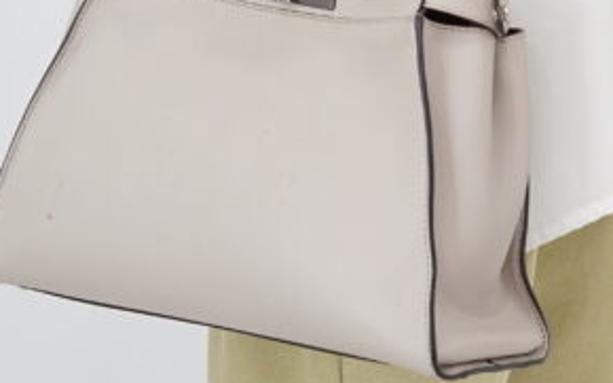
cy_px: -116
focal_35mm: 180
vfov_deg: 7.2
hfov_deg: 11.6
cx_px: 405
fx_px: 3006
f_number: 6.3
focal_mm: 50
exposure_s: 1/10
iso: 640
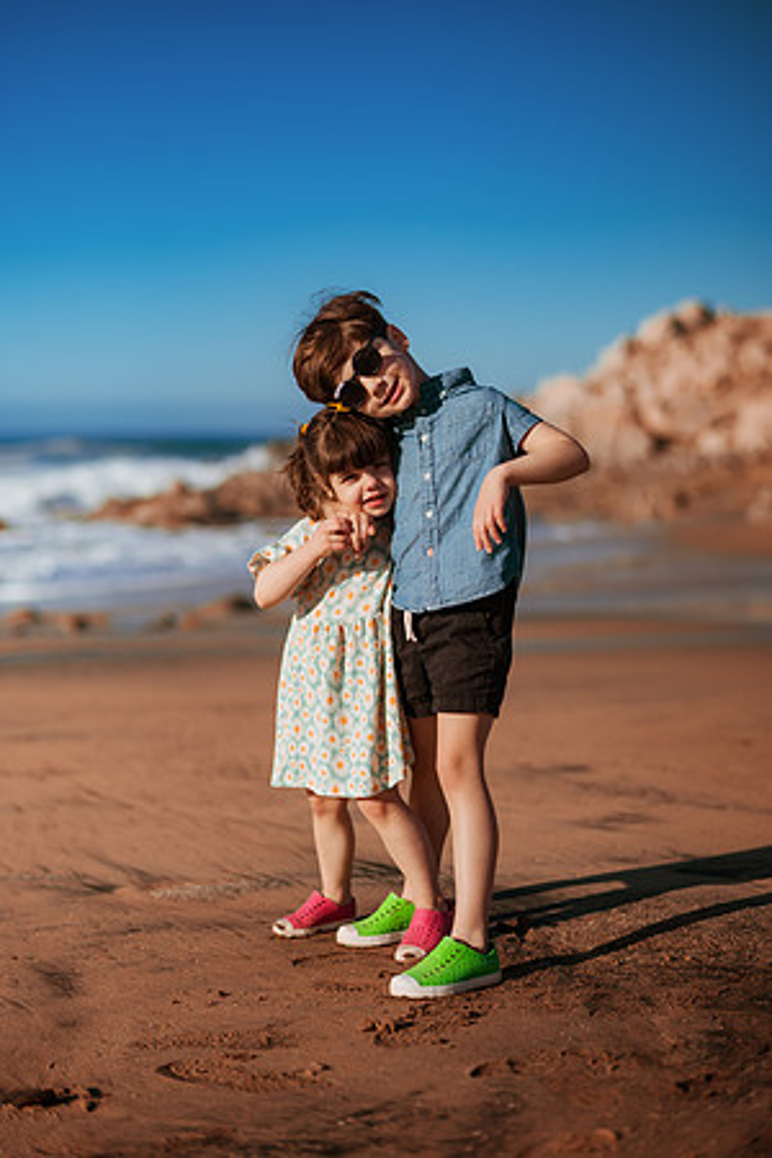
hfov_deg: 23.4
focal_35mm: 58
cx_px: 386
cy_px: 579
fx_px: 1866
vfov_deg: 34.5
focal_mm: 58
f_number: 2
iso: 50
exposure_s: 1/8000
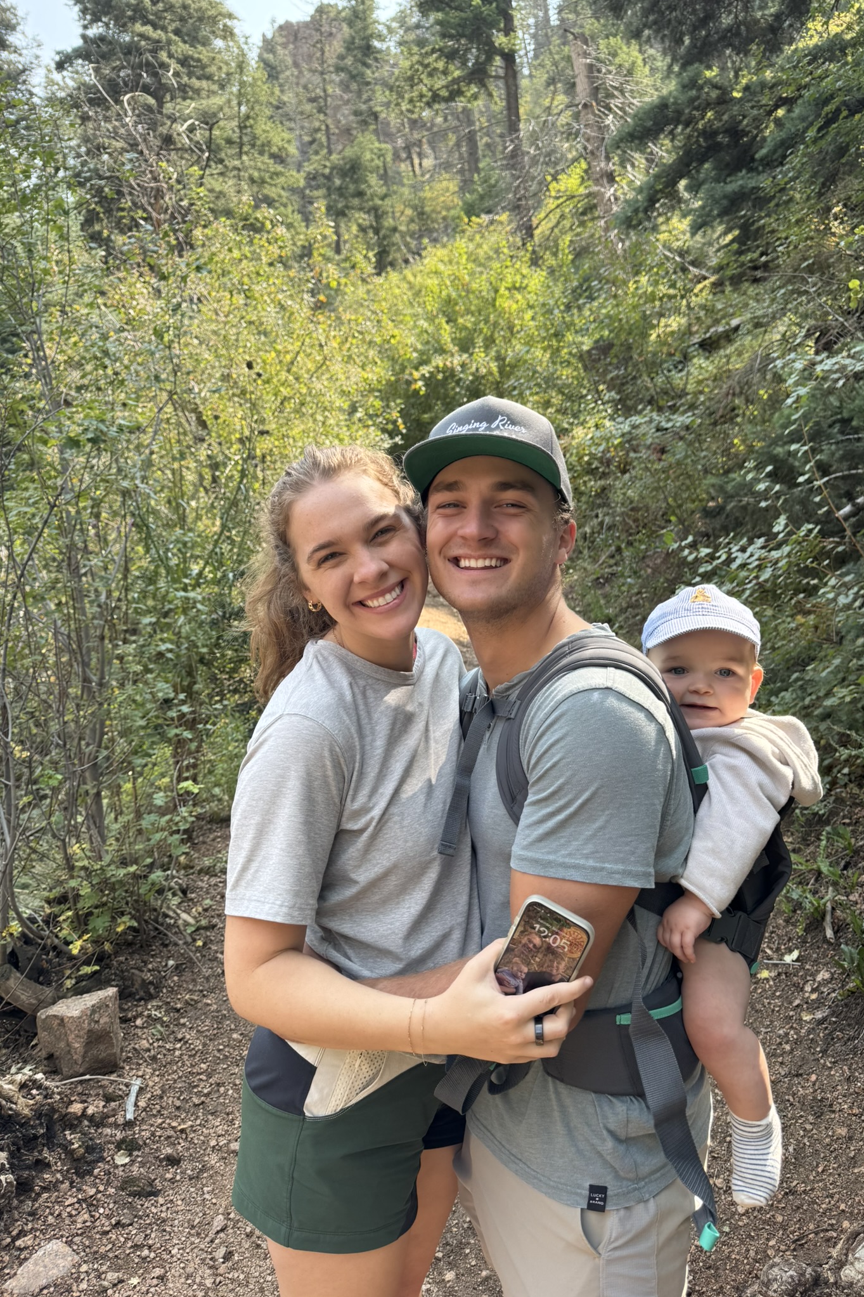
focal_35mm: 25
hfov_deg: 51.1
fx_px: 900
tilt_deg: +0.0
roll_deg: +0.1
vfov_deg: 71.5
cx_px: 486
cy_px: 648
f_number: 1.78
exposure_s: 1/474
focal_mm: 6.76
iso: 80
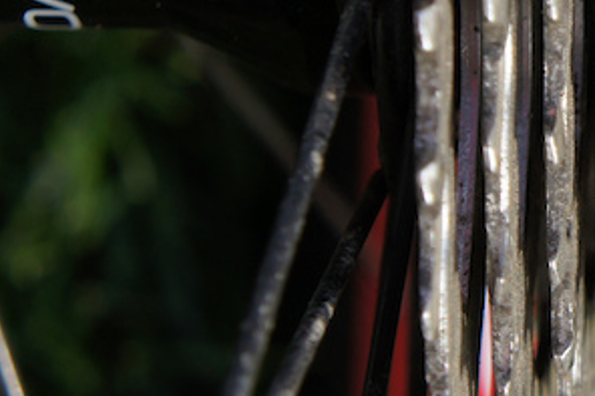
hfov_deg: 9.1
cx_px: 995
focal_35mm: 218
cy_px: -29
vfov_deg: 6.3
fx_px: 3601
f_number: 6.3
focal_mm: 42
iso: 200
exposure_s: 1/125
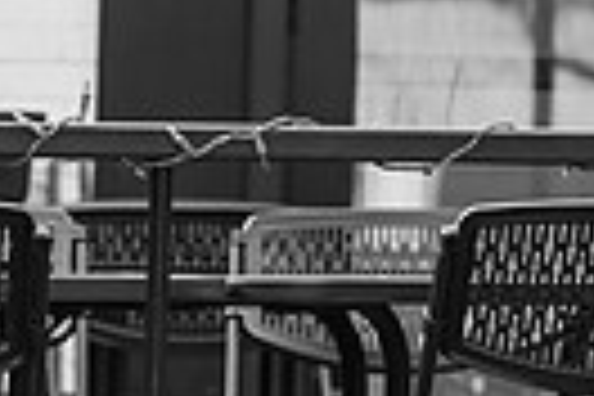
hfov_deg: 5.3
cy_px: -331
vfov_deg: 3.6
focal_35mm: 382
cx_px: 1080
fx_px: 6303
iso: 640
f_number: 4
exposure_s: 1/125
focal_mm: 87
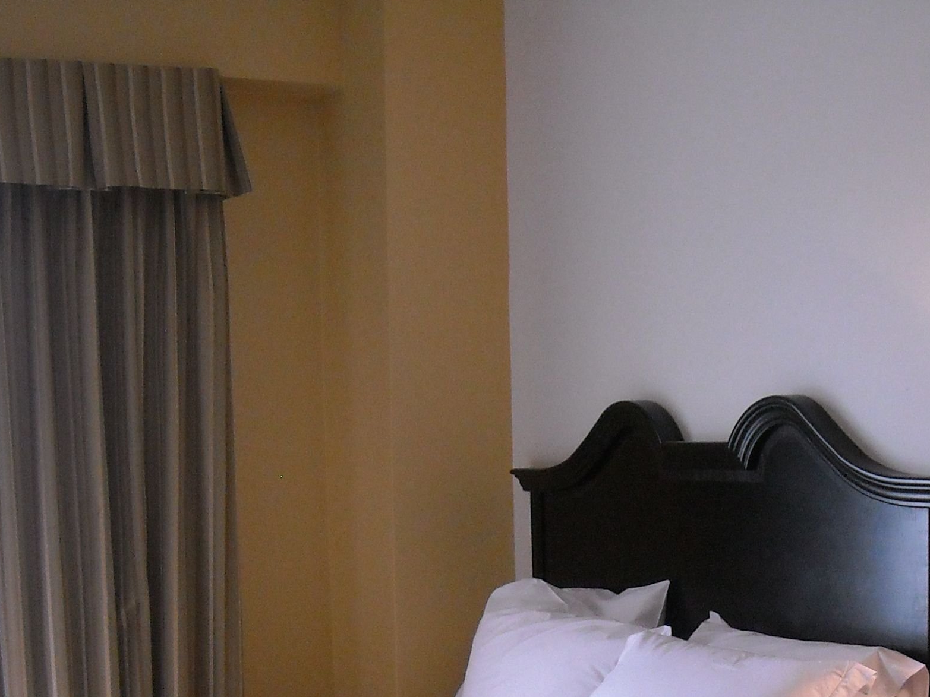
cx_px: 572
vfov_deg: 19.5
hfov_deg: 26.6
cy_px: 708
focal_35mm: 73
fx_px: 1961
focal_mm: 5.7
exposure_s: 1/60
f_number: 2.8
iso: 308
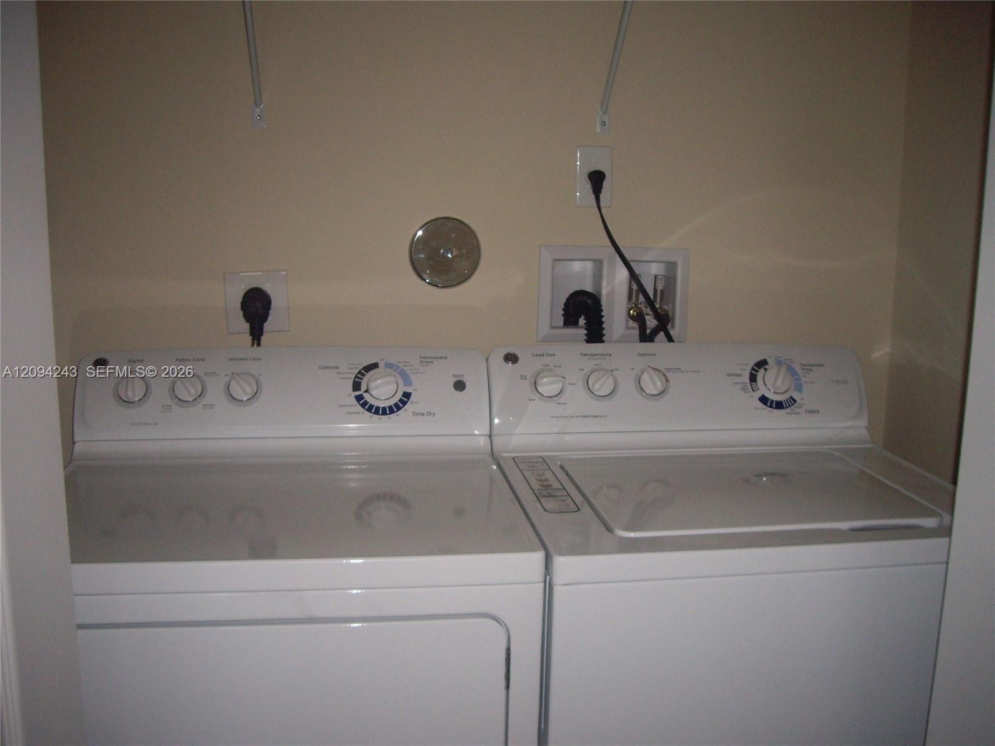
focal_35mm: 38
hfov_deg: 49.0
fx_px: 1092
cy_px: 373
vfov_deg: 37.7
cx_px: 498
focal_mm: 6.2
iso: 200
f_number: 2.7
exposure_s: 1/40
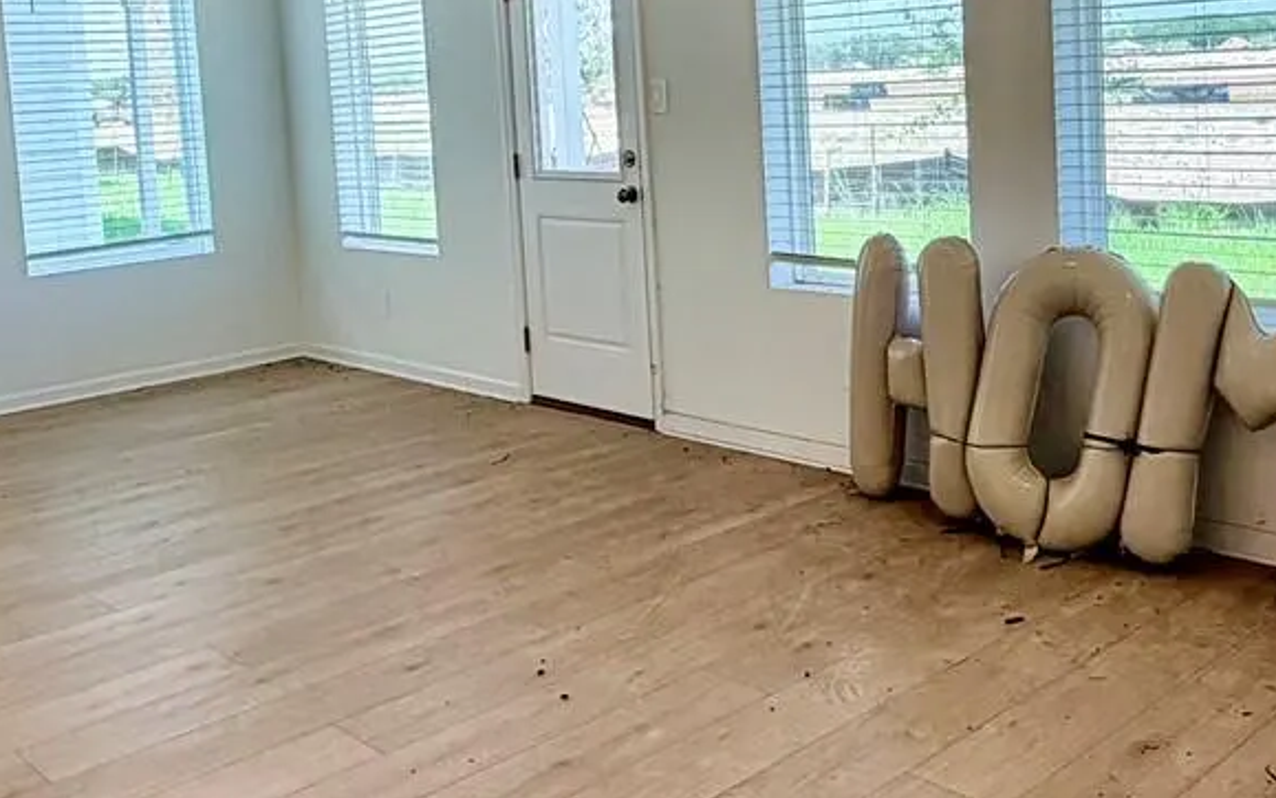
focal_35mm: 41
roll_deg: +3.9
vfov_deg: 30.6
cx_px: 771
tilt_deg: -4.0
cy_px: 183
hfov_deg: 47.9
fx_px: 1426
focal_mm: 2.22
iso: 50
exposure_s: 1/128
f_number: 2.2
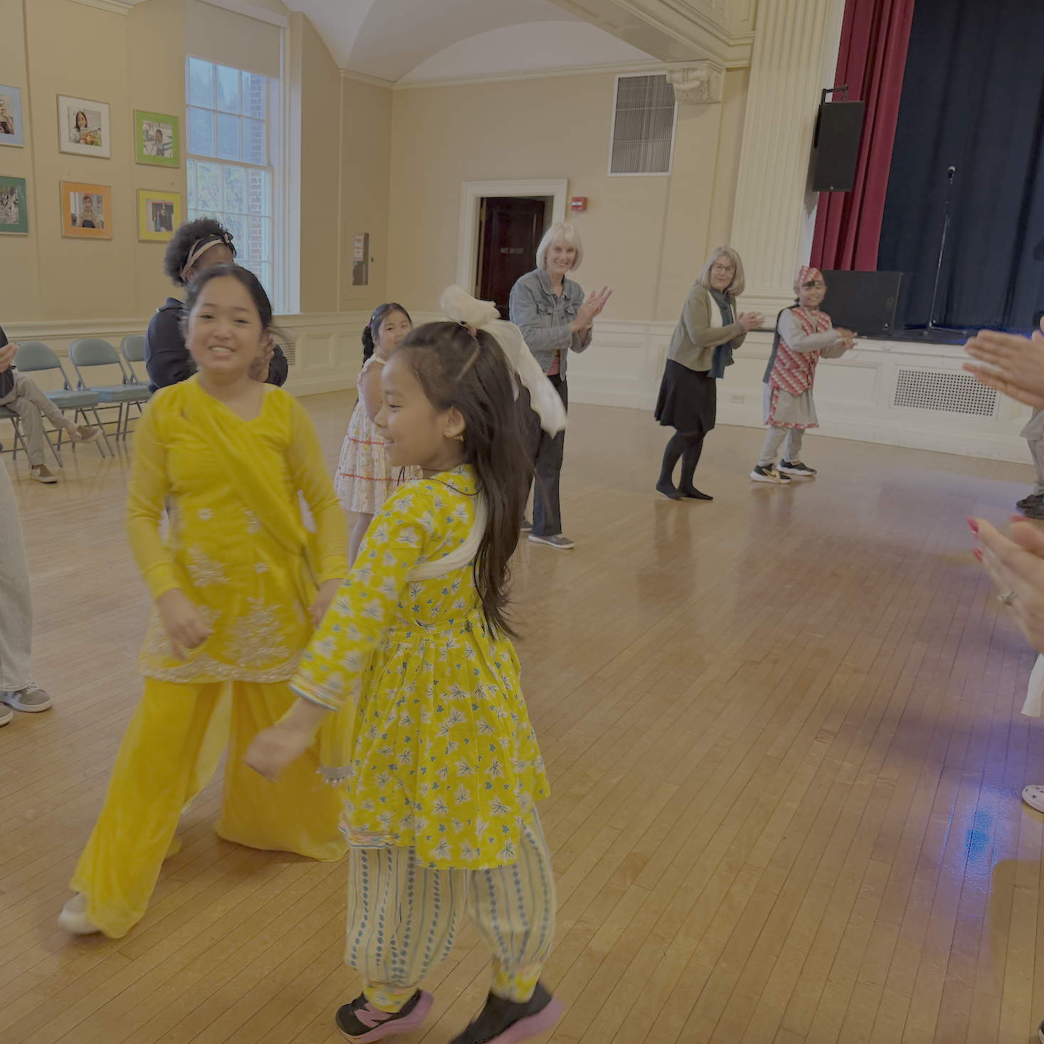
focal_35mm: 29
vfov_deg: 55.6
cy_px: 529
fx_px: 990
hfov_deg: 54.6
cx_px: 359
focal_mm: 6.76
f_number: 1.78
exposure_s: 1/60
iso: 160
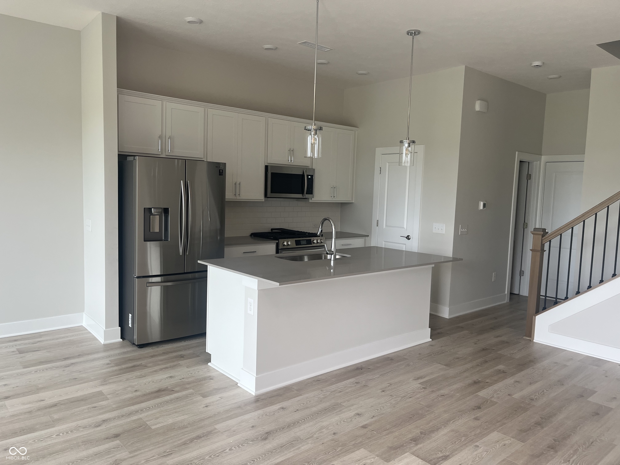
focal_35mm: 26
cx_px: 310
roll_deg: -2.0
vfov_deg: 53.1
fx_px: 466
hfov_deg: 67.3
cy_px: 232
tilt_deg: -4.4
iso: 80
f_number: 1.6
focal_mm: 5.1
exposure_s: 1/120
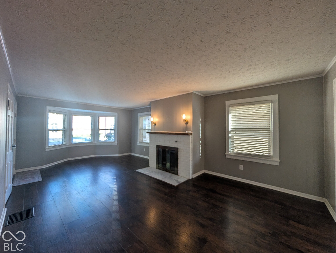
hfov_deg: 110.5
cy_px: 126
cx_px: 168
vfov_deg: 94.6
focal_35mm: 12
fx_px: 117
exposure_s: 1/60
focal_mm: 2.02
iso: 71
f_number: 1.7
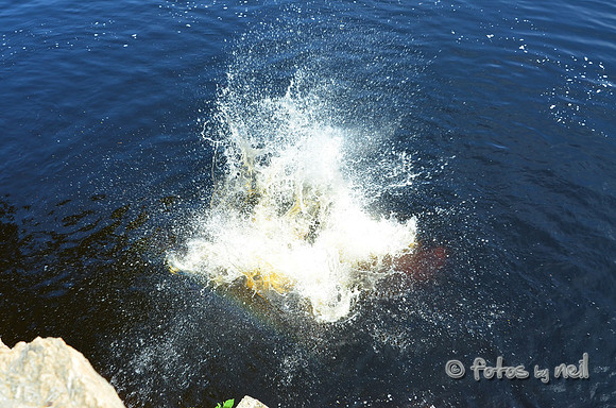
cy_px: 204
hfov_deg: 46.5
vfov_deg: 31.7
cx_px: 308
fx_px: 717
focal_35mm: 42
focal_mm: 28
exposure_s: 1/250
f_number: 8
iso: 400
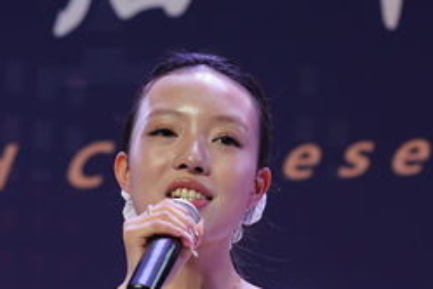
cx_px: 254
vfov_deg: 6.1
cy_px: 353
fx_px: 2706
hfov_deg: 9.1
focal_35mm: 225
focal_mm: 70
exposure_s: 1/250
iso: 640
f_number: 4
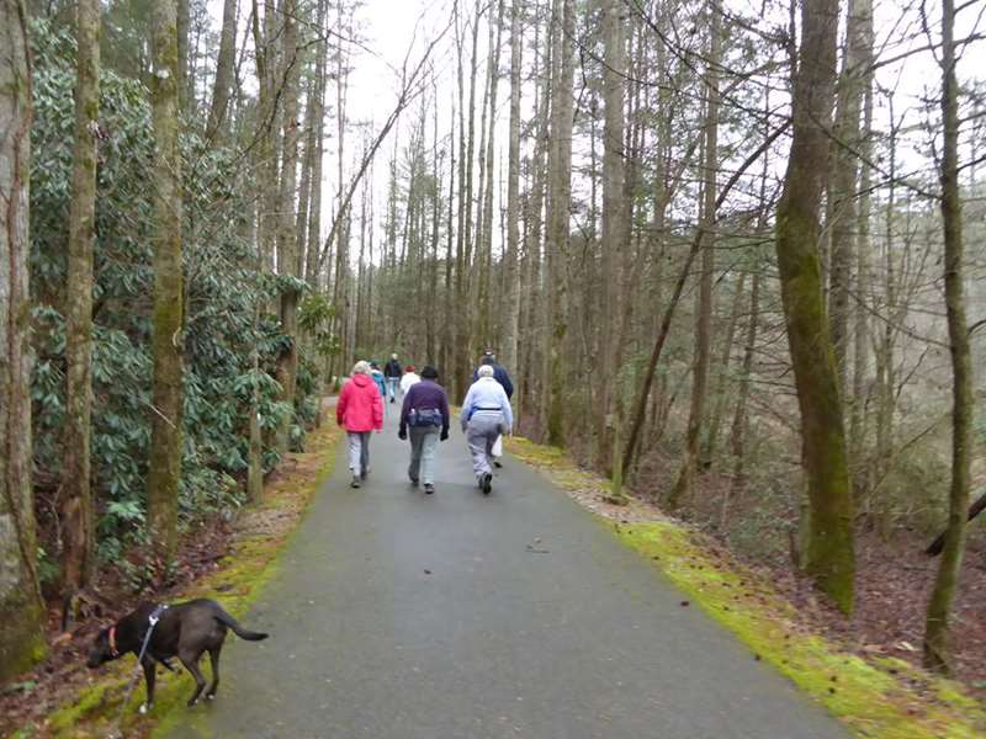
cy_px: 370
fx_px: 684
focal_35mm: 24
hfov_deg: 71.6
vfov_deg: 56.8
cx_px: 493
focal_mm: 4.3
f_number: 3.3
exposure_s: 1/60
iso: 320
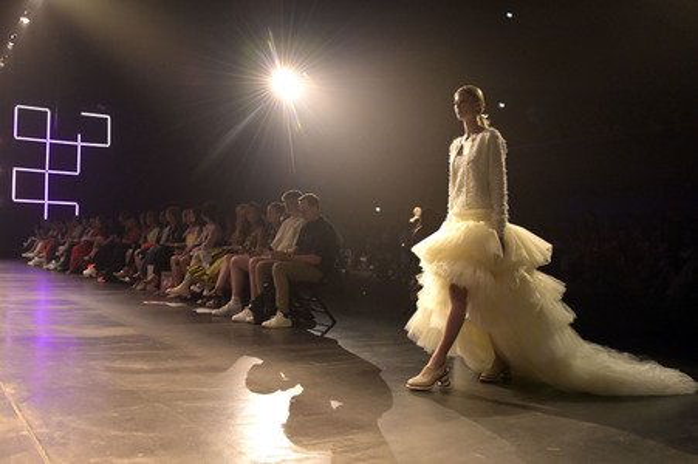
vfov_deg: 38.8
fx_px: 659
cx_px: 349
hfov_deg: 55.8
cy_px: 232
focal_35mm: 34
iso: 8000
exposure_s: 1/640
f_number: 5.6
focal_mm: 34
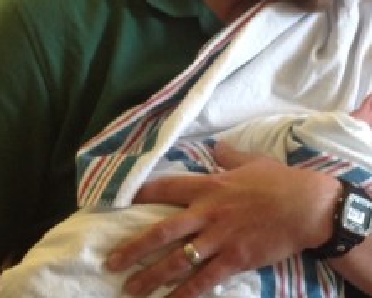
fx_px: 1091
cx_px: 349
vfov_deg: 15.5
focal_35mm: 99
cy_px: 91
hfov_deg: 19.0
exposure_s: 1/15
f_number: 2.4
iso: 160
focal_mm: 4.28
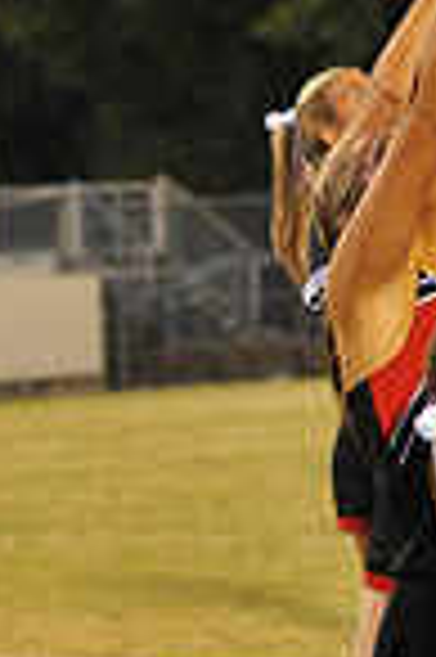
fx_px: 7211
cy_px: -572
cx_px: 449
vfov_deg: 5.1
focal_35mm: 396
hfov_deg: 3.5
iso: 4000
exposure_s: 1/125
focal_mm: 100
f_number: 6.3
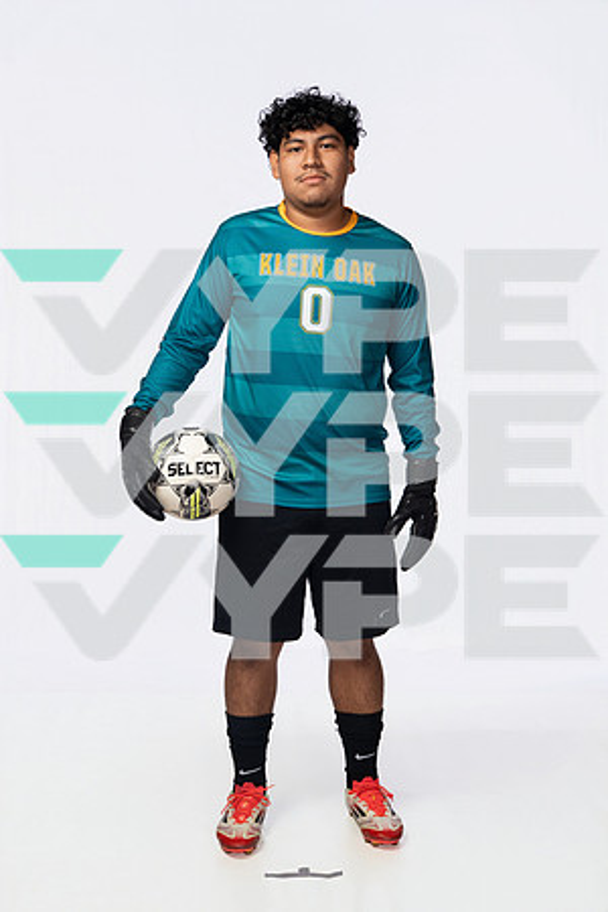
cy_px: 456
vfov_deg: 39.6
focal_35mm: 50
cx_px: 304
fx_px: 1267
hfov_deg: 27.0
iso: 640
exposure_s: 1/250
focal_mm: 50
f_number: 6.3
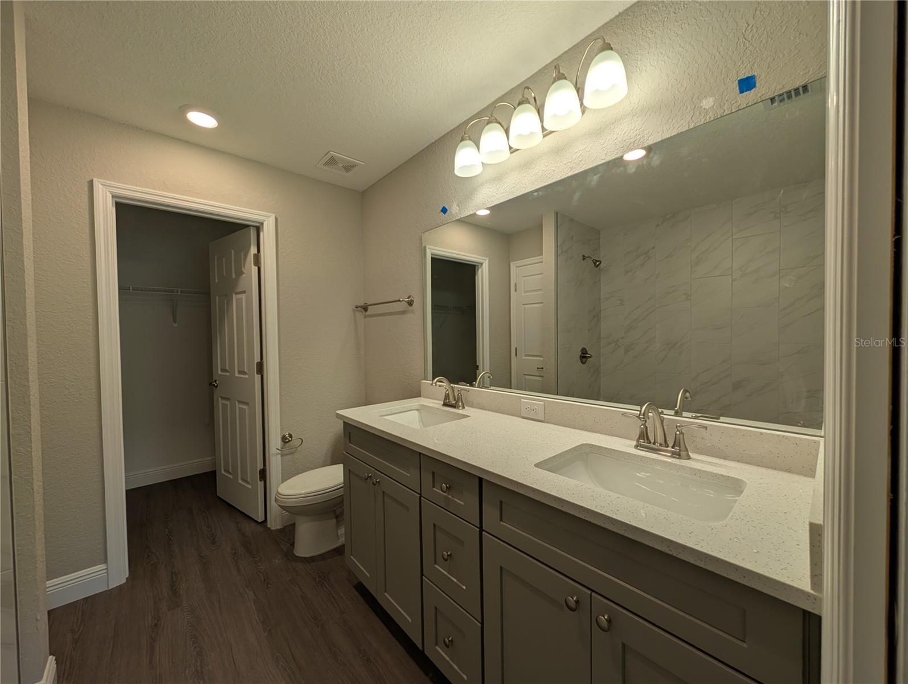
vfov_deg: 94.6
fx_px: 315
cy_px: 342
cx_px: 454
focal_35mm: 12
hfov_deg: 110.5
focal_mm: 2.02
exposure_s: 1/335
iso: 55
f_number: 1.7
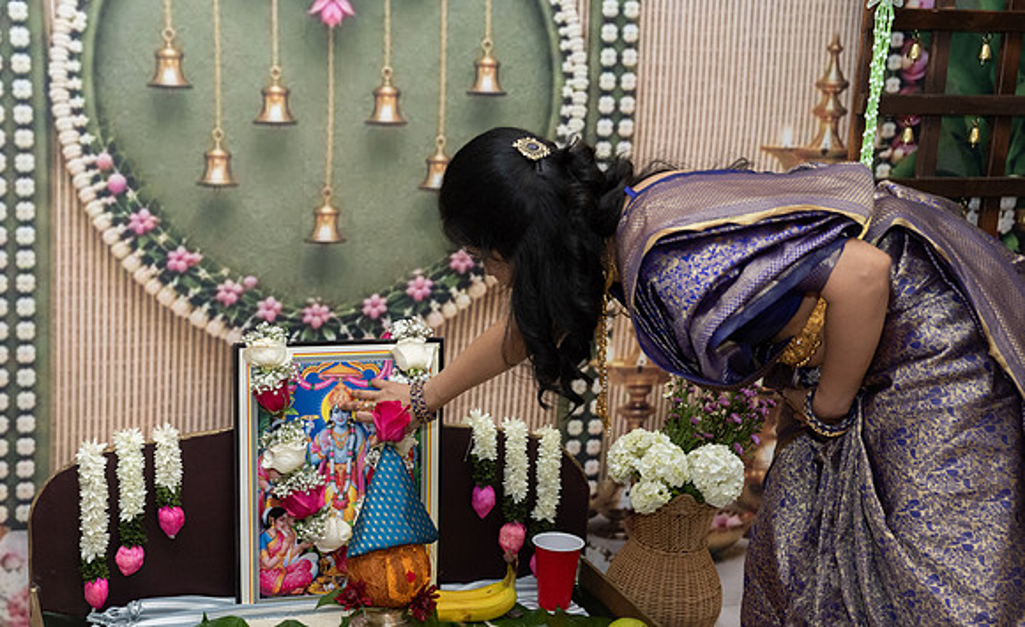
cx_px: 353
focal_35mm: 55
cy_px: 447
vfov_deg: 23.0
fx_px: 1531
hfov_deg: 36.7
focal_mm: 41
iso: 800
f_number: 3.5
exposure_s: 1/160
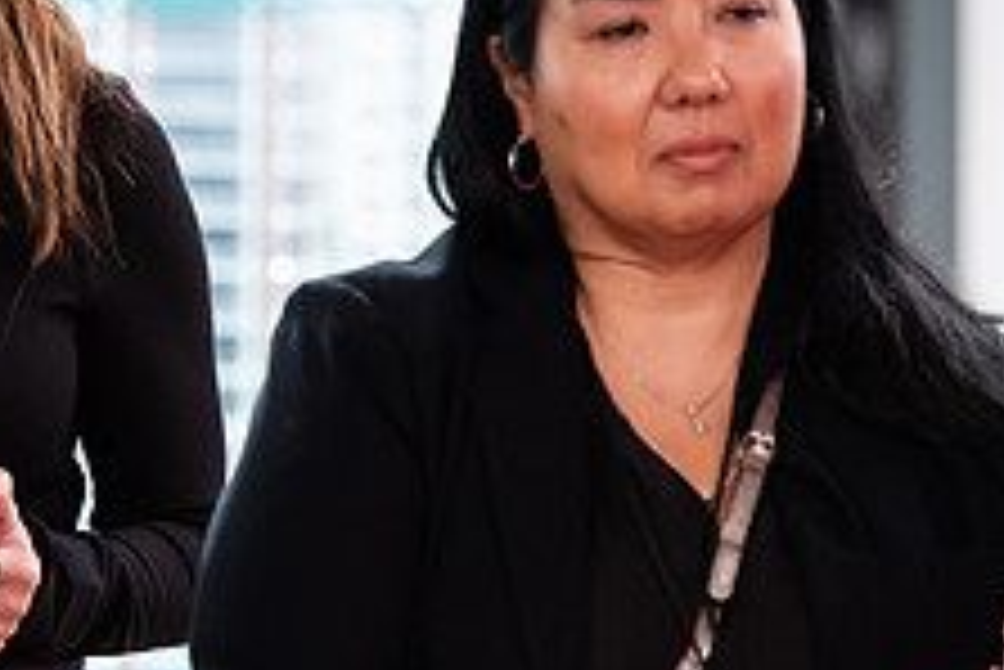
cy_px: 67
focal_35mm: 351
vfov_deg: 3.9
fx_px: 9795
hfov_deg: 5.8
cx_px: -50
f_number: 3.2
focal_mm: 135
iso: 2500
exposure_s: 1/160
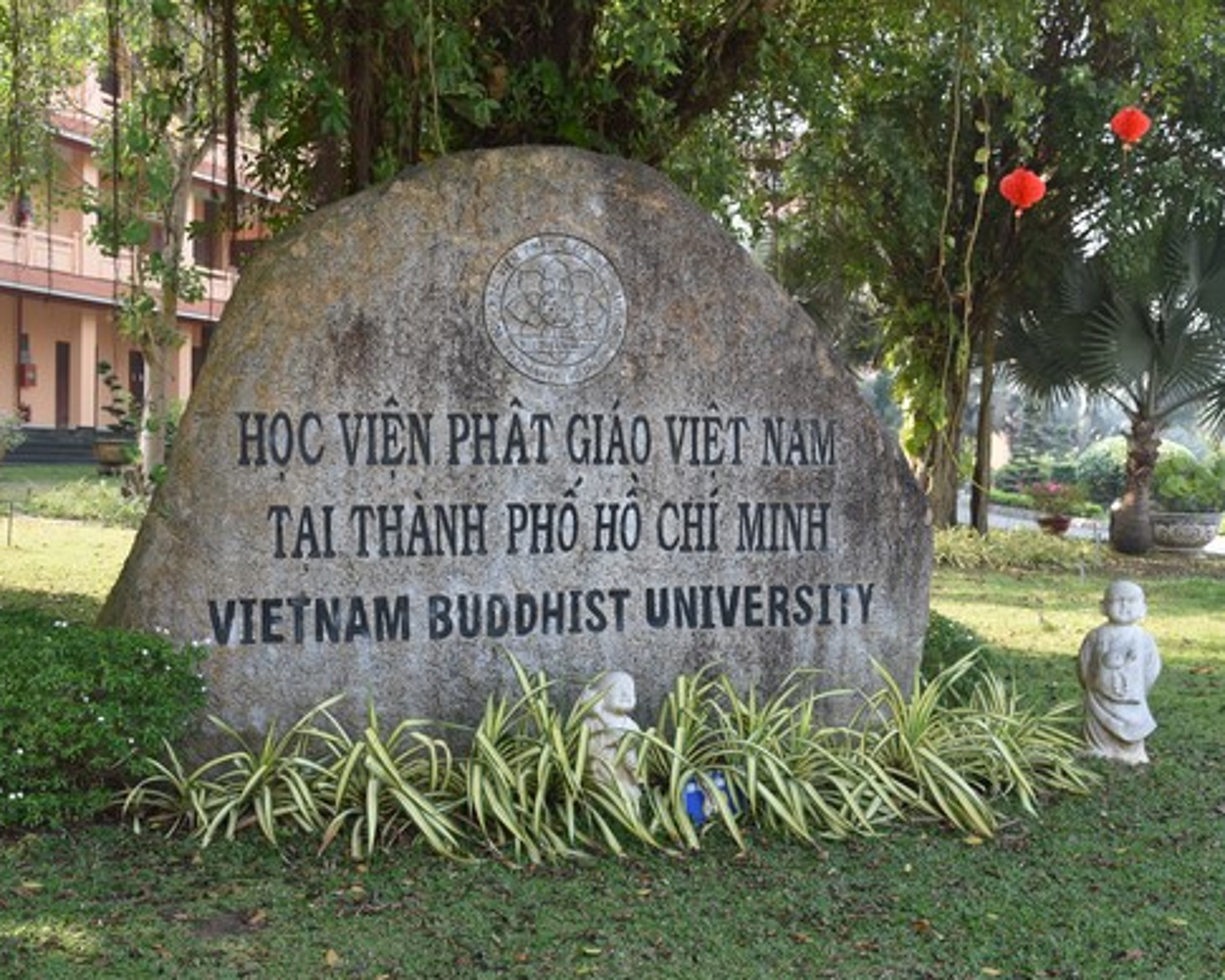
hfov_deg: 46.8
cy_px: 528
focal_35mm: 39
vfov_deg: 38.2
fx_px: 1414
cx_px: 548
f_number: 5.6
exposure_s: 1/125
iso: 400
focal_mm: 31
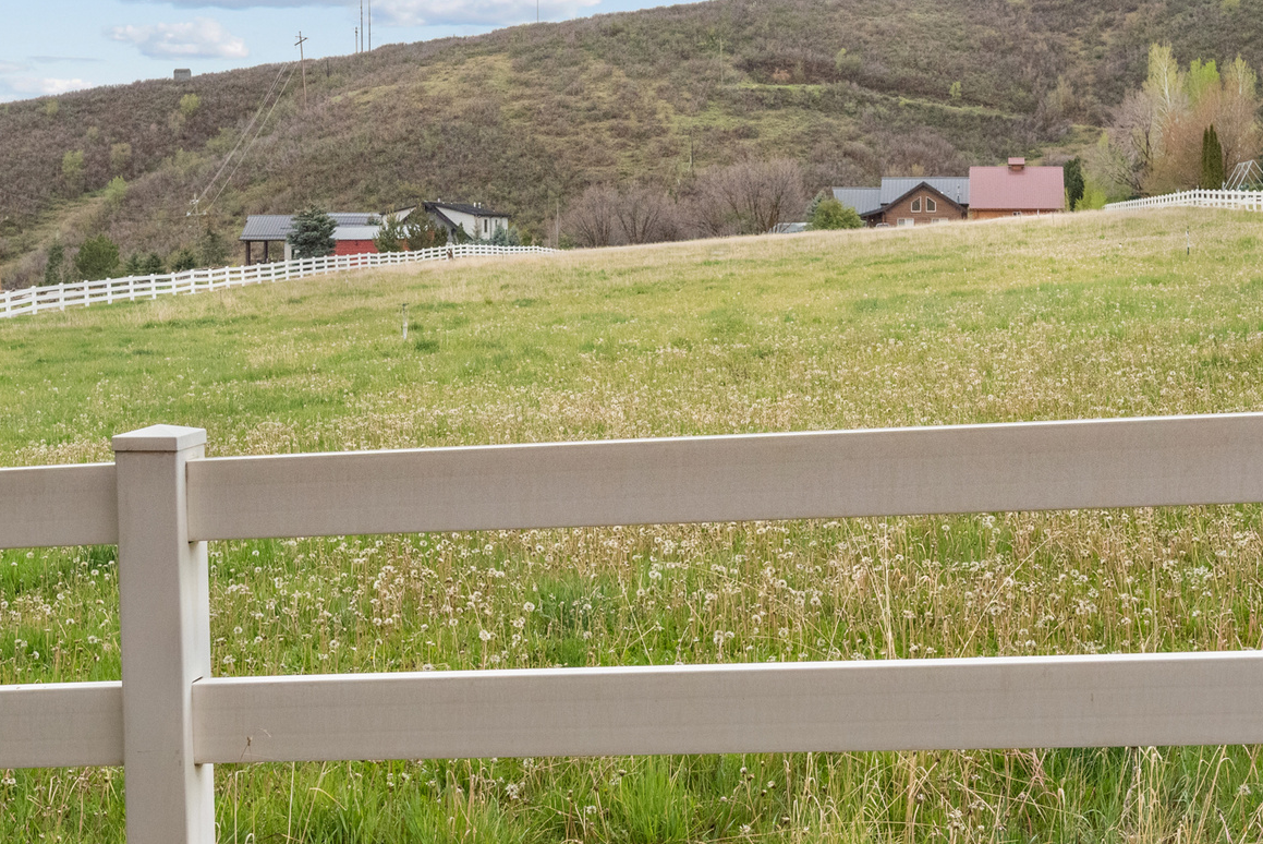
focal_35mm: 53
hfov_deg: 37.5
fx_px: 1860
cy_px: 264
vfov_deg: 25.4
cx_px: 684
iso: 3200
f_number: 8
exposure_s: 1/1000
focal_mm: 30
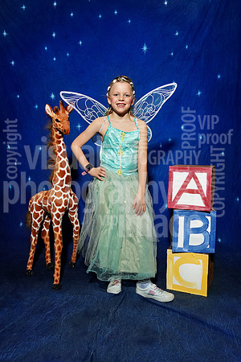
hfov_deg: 41.7
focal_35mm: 32
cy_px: 181
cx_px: 120
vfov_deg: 59.5
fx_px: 316
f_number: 8
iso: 1000
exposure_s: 1/60
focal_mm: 21
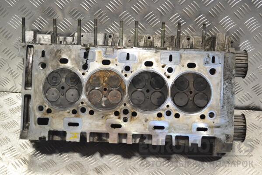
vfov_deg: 25.8
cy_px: 88
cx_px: 131
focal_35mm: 52
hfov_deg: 37.9
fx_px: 382
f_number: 5.6
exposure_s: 1/400
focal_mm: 35
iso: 3200
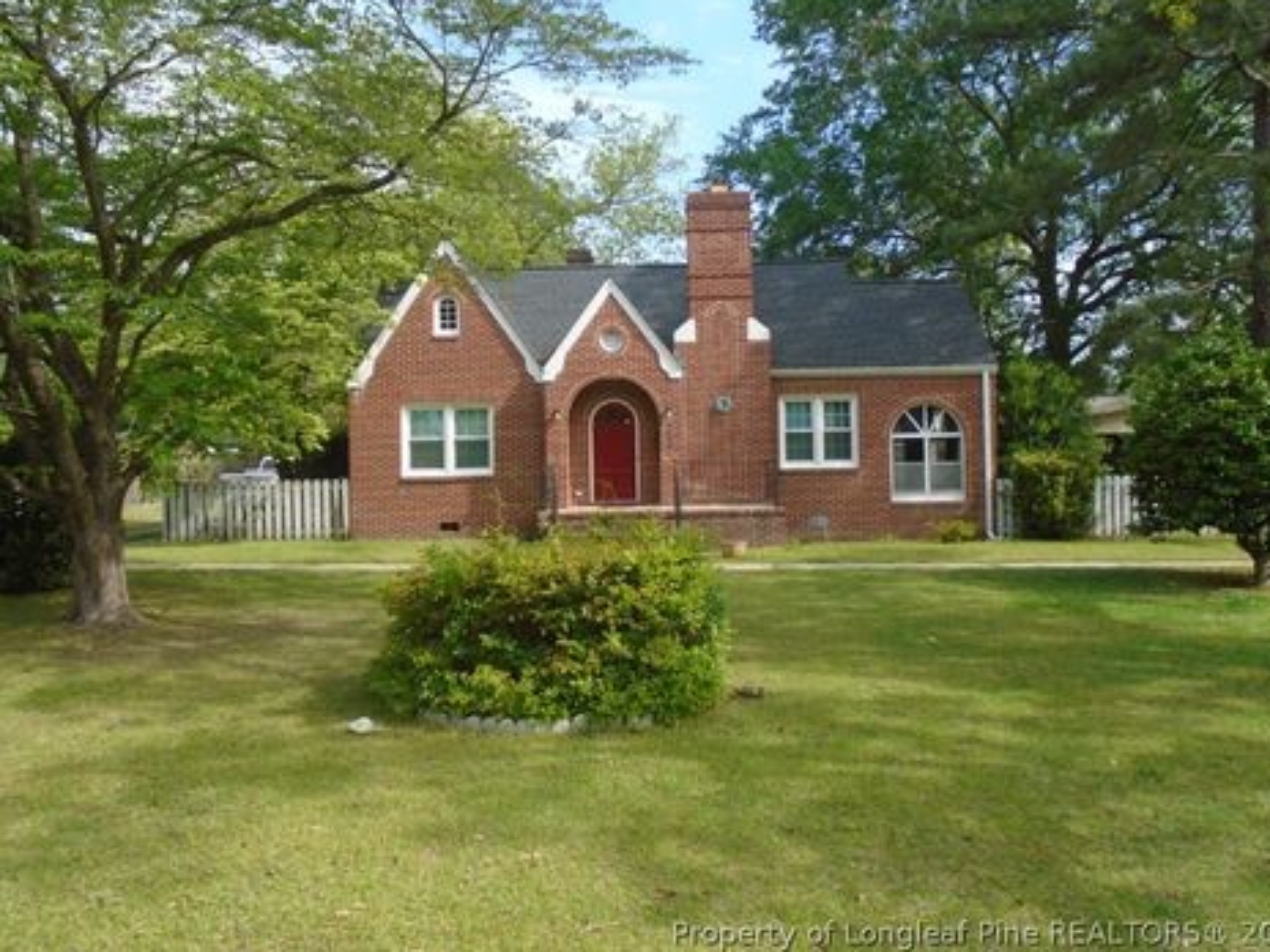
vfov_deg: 49.7
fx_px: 1027
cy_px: 442
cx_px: 638
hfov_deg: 63.4
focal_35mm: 28
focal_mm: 4.6
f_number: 3.2
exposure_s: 1/500
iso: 100
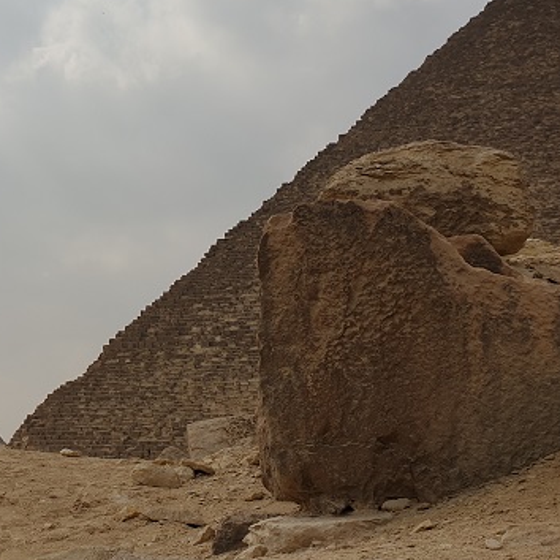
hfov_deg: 31.2
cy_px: 286
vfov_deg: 32.8
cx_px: 52
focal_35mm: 52
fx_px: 952
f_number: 2.4
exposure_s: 1/3559
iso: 50
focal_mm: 4.3
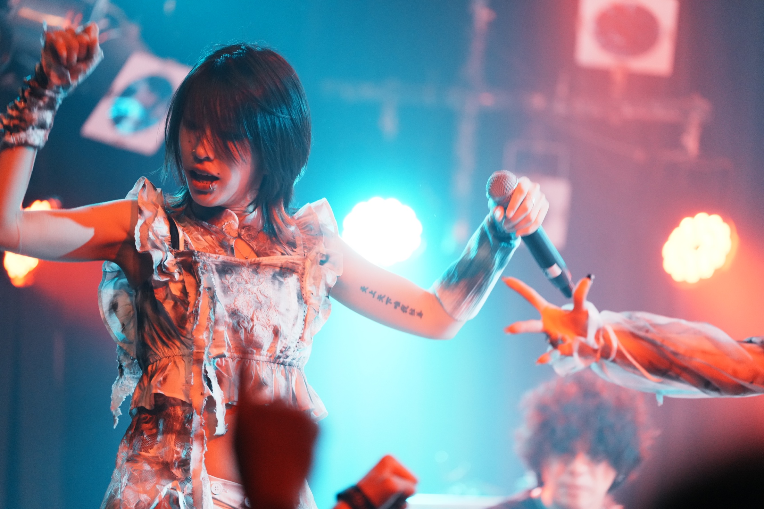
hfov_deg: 12.5
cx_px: 382
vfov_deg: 8.3
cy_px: 254
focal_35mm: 165
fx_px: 3501
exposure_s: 1/320
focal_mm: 165
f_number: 2.8
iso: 3200
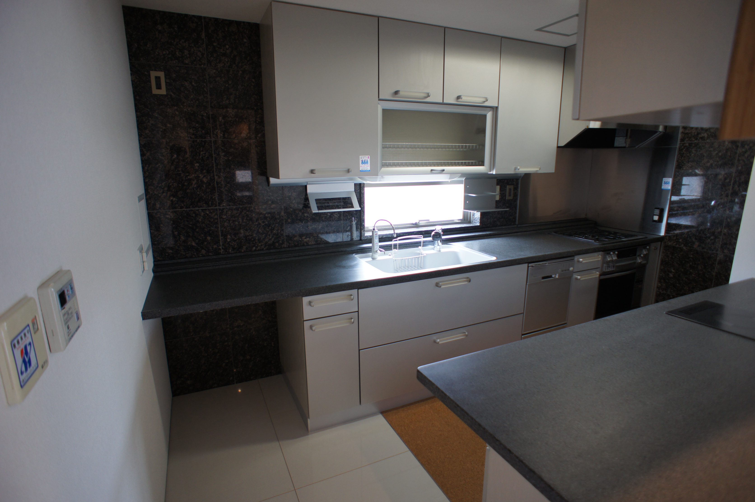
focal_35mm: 24
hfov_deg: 73.8
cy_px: 251
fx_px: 503
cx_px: 378
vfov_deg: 53.1
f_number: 3.2
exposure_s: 1/30
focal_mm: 16
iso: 200
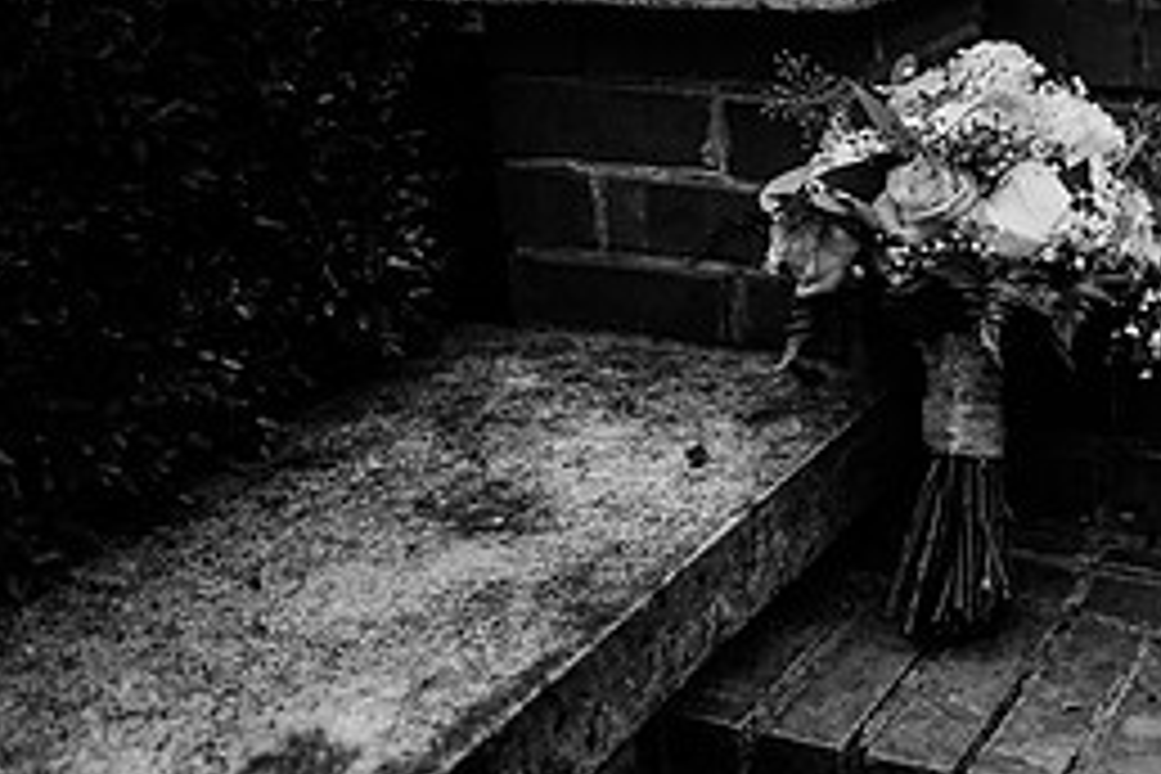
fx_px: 1741
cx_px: 1004
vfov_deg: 25.0
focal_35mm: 54
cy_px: 290
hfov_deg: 35.1
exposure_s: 1/1250
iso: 320
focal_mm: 24
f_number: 1.8
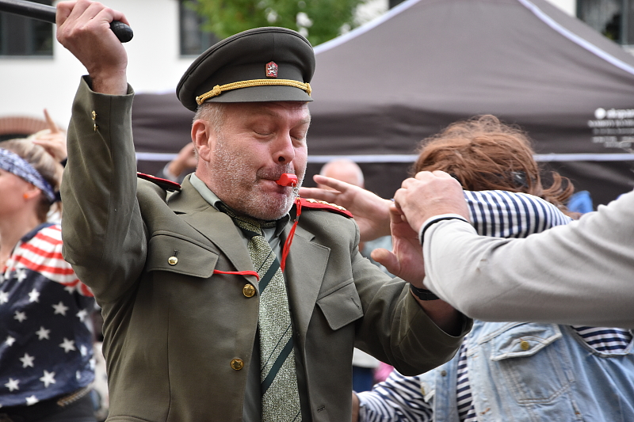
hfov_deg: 13.0
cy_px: 211
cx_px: 317
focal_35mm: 158
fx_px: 2773
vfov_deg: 8.7
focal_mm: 105
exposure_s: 1/500
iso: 1600
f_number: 5.6
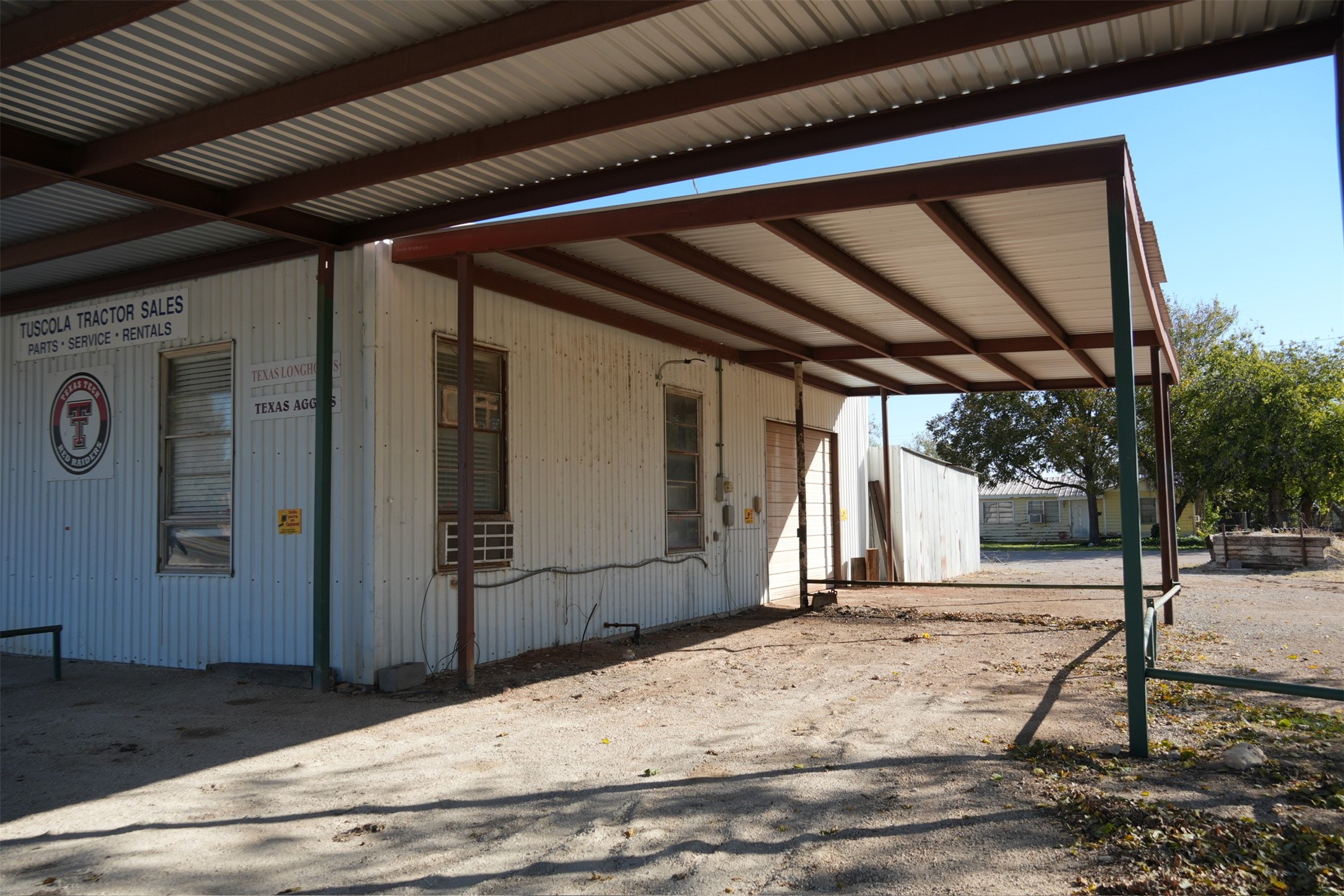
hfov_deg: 67.4
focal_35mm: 27
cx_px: 672
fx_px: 1008
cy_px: 448
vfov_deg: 47.9
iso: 100
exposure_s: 1/320
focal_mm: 18
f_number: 5.6
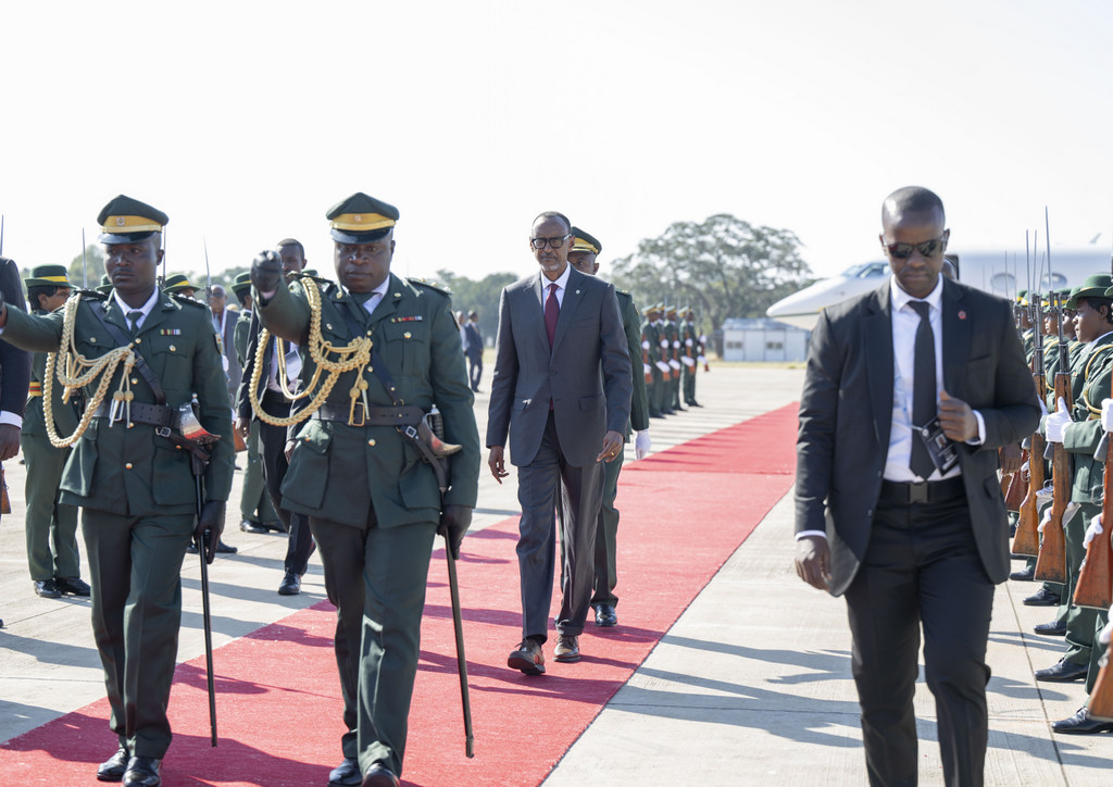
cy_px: 390
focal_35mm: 75
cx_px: 511
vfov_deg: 18.8
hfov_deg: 26.4
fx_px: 2375
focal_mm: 70
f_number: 3.5
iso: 50
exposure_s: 1/200
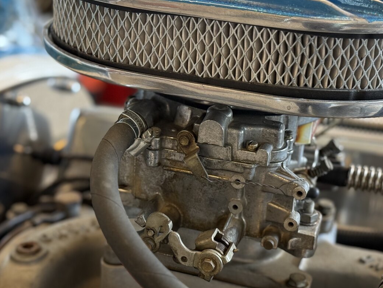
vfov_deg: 20.6
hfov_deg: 27.4
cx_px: 200
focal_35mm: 71
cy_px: 201
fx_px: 786
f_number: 1.78
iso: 160
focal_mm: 6.76
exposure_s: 1/100
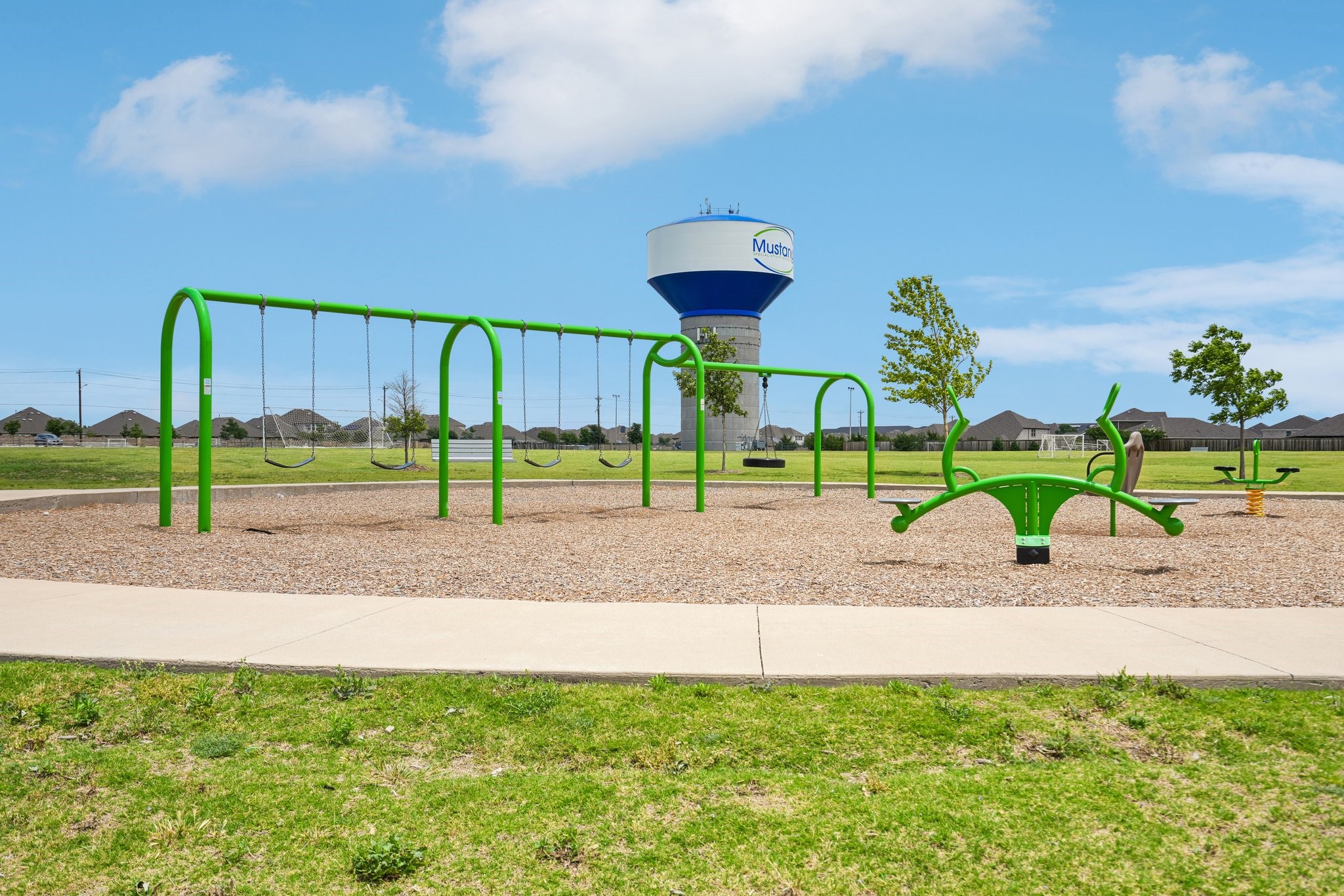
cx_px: 672
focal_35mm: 30
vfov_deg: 43.6
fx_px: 1120
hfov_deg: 61.9
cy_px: 448
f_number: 8
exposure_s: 1/640
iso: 100
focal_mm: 30
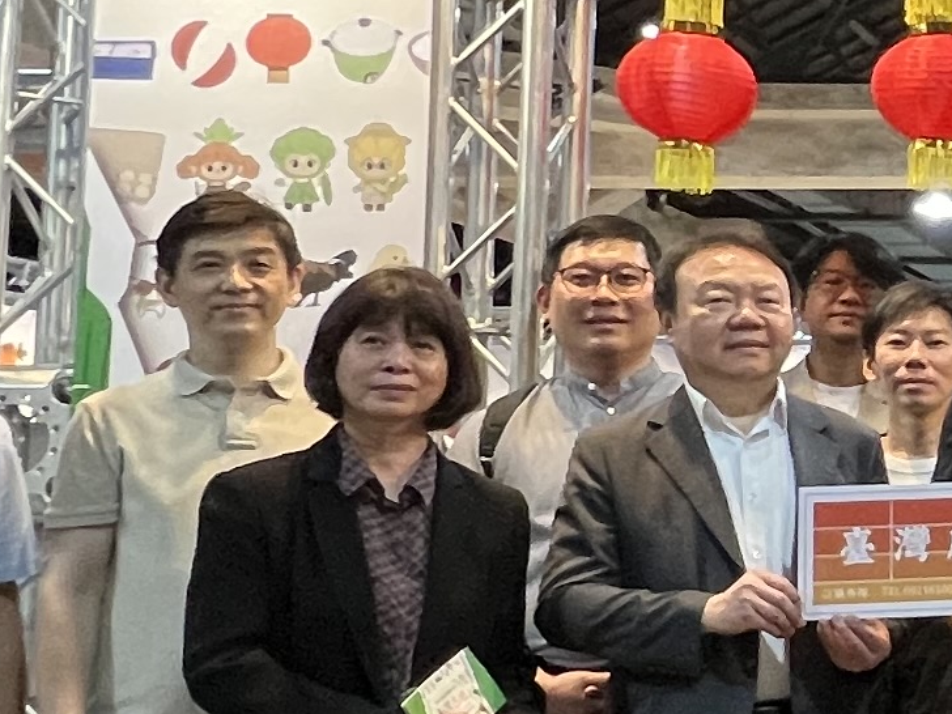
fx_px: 1980
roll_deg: +1.1
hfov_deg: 20.2
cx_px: 1667
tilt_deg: +4.9
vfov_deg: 20.4
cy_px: 386
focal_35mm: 72
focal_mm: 1.57
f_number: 1.8
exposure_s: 1/60
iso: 250
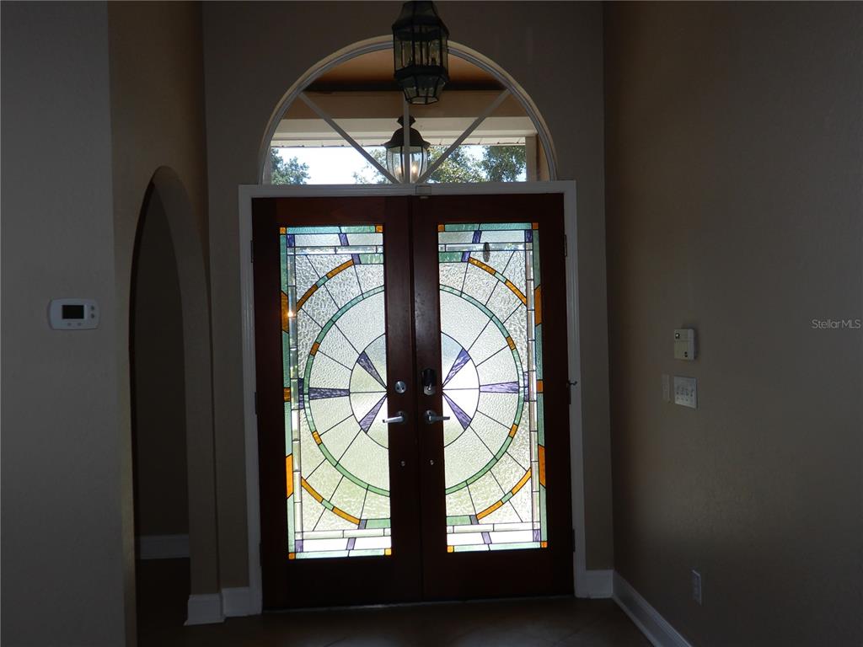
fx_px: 873
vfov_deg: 40.7
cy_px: 324
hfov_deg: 52.6
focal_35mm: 35
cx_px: 432
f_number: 4
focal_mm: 6.2
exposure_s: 1/160
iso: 80
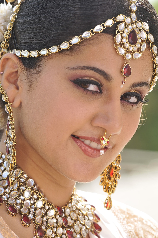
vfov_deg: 8.9
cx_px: 79
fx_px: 1535
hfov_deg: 5.9
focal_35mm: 232
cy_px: 119
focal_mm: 155
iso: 200
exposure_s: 1/160
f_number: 7.1
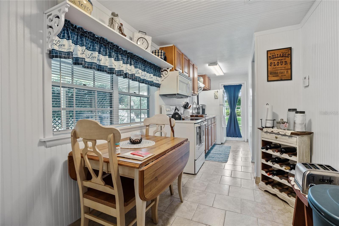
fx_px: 151
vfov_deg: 73.8
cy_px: 113
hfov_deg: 96.7
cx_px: 170
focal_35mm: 16
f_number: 7.1
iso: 800
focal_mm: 16
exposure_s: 1/6
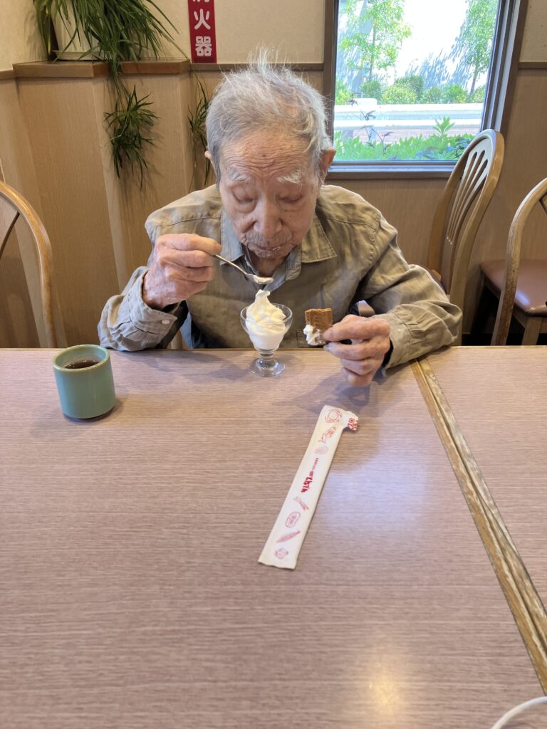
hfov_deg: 49.7
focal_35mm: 28
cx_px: 274
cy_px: 364
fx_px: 590
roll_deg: +0.3
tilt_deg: -29.7
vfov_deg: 63.4
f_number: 1.8
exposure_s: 1/100
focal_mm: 3.99
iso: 40
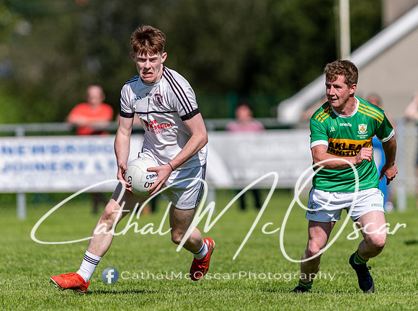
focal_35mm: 553
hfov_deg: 3.6
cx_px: 203
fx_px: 6659
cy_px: 160
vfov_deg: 2.7
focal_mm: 300
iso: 100
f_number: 2.8
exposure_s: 1/2500
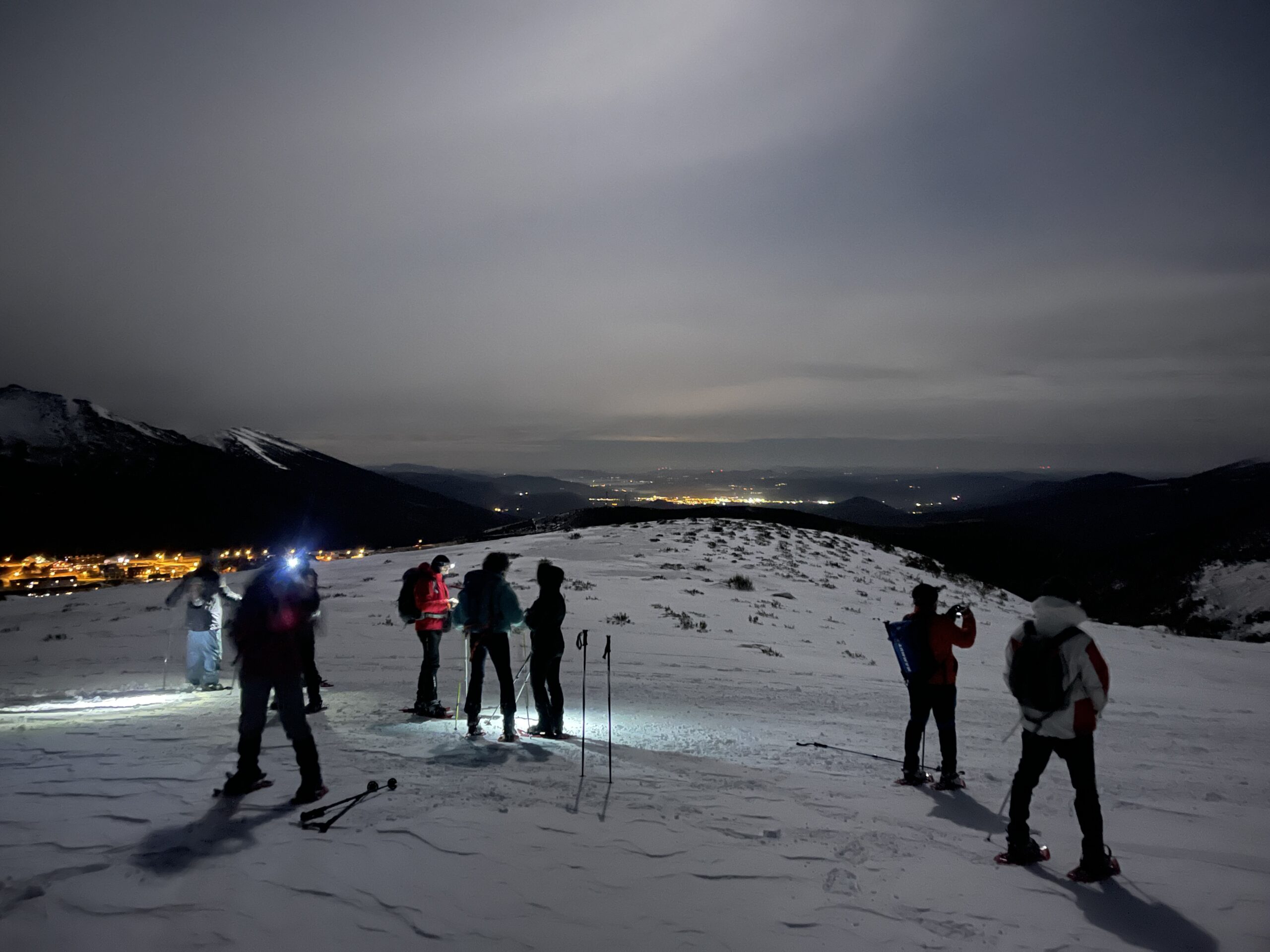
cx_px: 635
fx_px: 917
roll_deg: -0.7
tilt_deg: -1.6
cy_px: 476
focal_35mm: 25
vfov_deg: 54.9
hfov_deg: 69.4
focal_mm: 5.1
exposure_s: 1/5
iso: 2000
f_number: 1.6
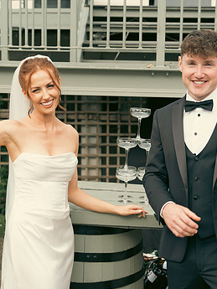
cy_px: 153
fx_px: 635
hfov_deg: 19.4
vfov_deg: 25.6
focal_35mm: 76
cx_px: 122
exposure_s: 1/320
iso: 125
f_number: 3.5
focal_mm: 47
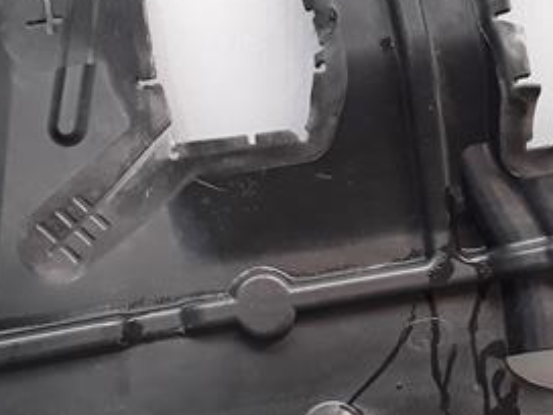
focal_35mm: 66
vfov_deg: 22.3
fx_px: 1054
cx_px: 266
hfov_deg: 29.4
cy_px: 197
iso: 64
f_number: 1.9
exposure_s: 1/50
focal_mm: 2.91
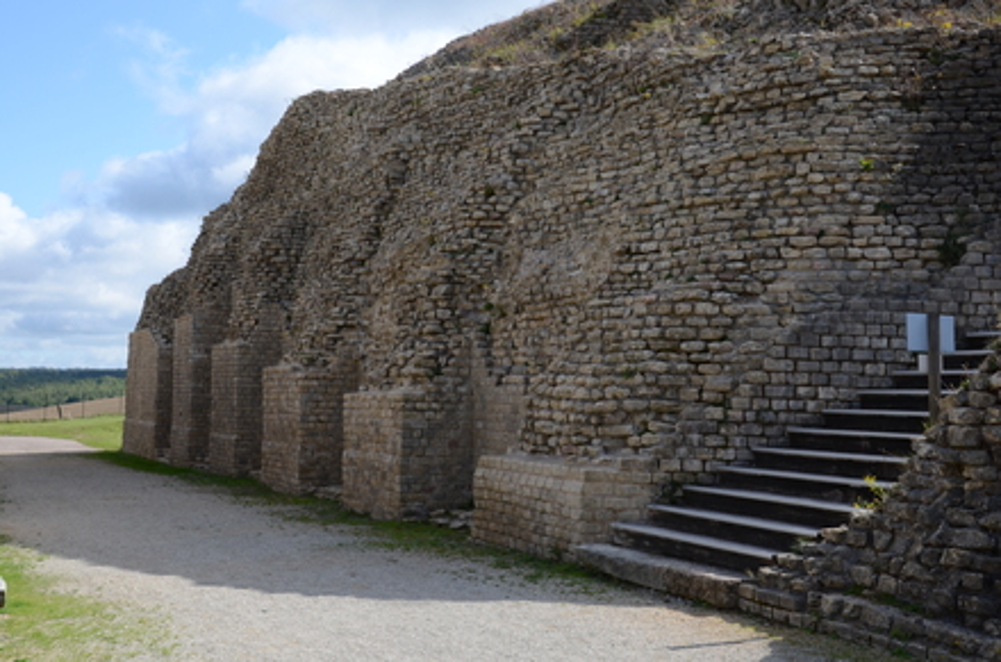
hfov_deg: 42.4
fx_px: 1290
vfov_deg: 28.8
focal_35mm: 46
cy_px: 331
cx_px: 500
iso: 320
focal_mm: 31
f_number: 10
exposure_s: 1/400
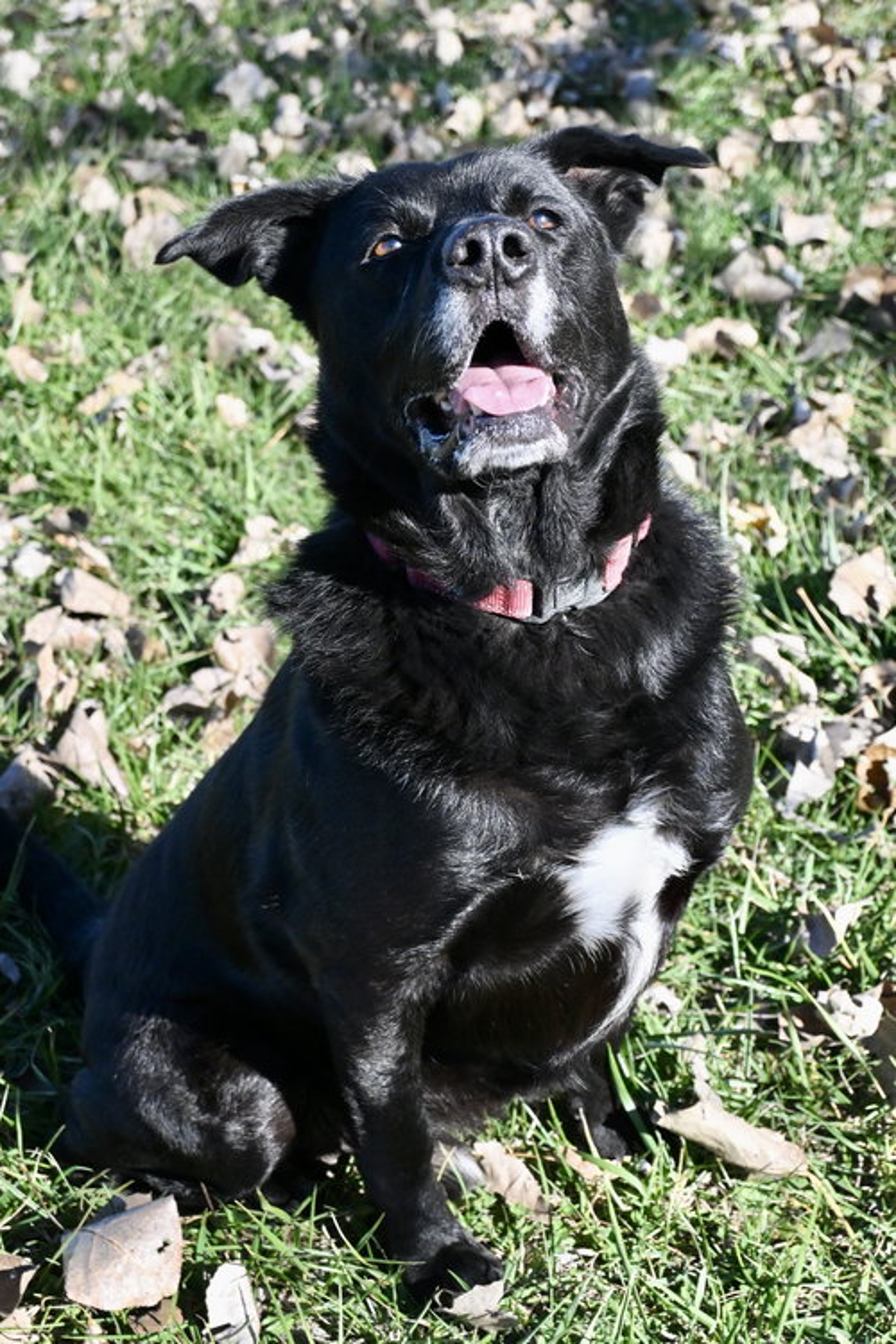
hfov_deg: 22.1
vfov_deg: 32.6
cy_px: 672
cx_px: 448
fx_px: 2296
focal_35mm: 62
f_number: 5.6
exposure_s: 1/4000
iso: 1800
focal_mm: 41
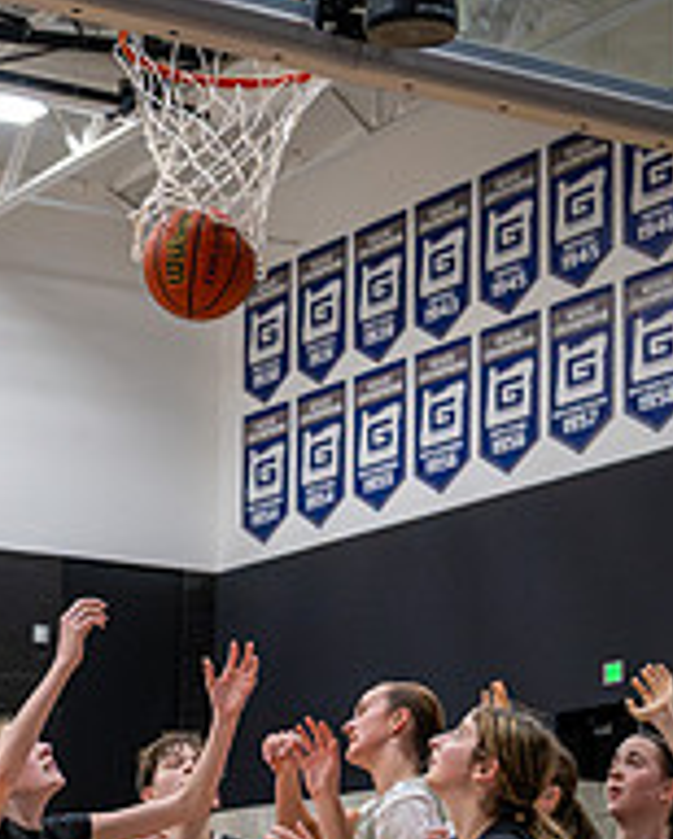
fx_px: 2884
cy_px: 799
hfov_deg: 13.3
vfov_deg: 16.3
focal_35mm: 116
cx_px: 321
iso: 5000
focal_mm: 27
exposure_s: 1/1000
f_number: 2.8
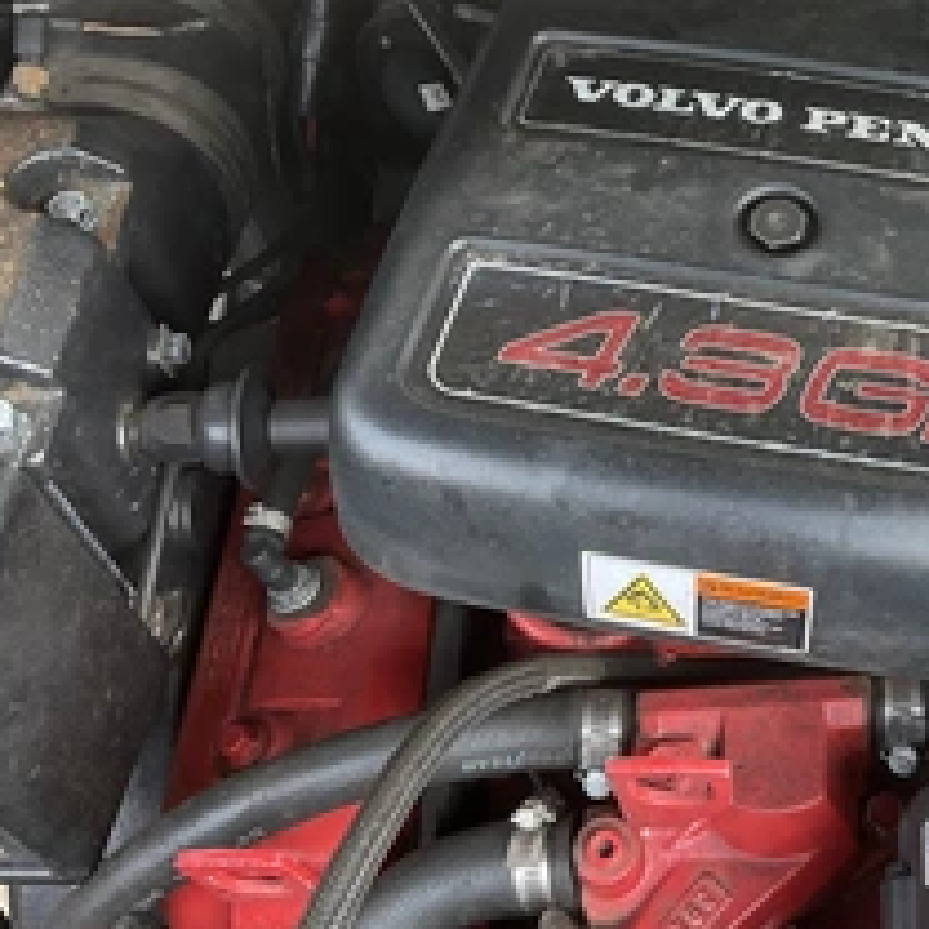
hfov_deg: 33.3
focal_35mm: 49
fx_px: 1488
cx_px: 791
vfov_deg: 34.3
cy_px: 307
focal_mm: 3
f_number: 1.8
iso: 20
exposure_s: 1/142
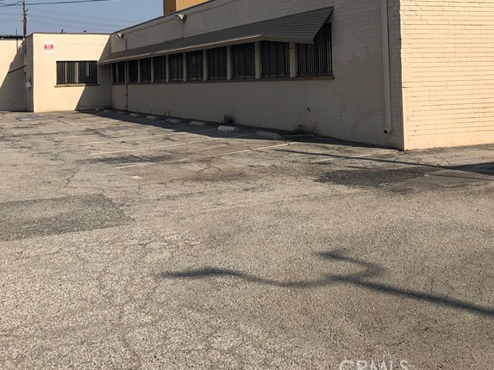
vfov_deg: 28.2
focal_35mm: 50
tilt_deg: +4.7
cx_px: 316
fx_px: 714
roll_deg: +0.9
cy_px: 50
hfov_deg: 37.9
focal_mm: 3.99
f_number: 1.8
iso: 20
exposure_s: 1/3003
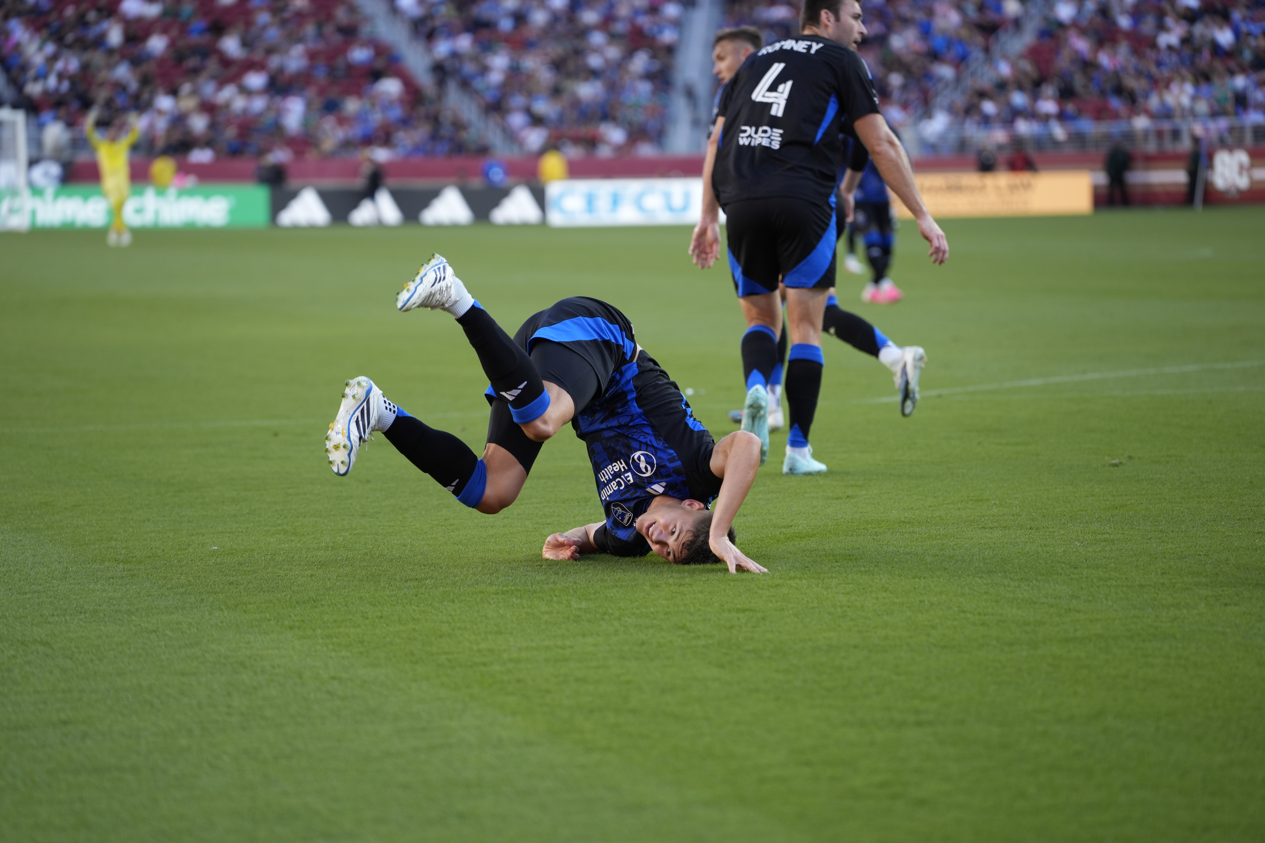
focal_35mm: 137
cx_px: 632
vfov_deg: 10.0
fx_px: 4817
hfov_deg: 15.0
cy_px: 422
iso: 500
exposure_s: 1/1600
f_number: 2.8
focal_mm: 137.1
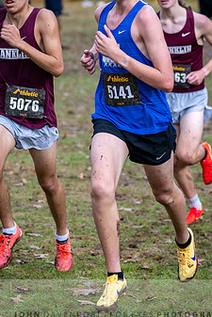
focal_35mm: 203
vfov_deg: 10.1
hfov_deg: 6.8
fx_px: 1791
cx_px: 106
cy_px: 124
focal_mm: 82
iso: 220
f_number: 2.8
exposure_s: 1/1000
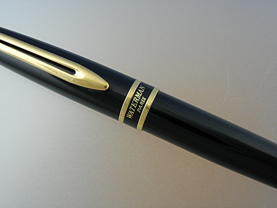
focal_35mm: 52
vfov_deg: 28.0
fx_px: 416
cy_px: 104
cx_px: 138
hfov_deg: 36.8
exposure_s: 1/26.2
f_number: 3.9
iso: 400
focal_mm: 9.3
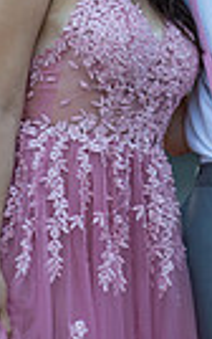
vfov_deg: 7.2
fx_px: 2684
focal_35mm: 291
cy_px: 48
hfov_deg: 4.5
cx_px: 206
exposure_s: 1/1000
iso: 250
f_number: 2
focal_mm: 85
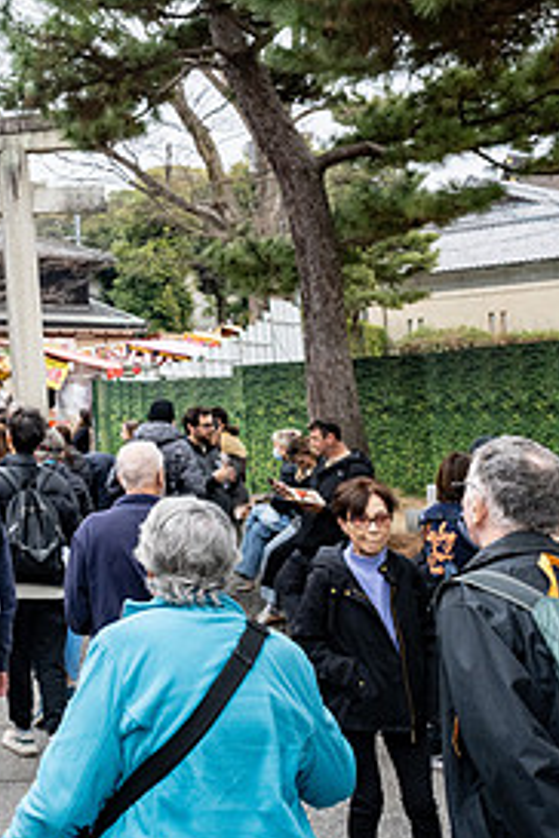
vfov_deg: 38.3
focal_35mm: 51
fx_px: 1188
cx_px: -92
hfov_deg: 24.3
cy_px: 262
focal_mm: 24
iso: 800
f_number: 8
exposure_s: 1/500
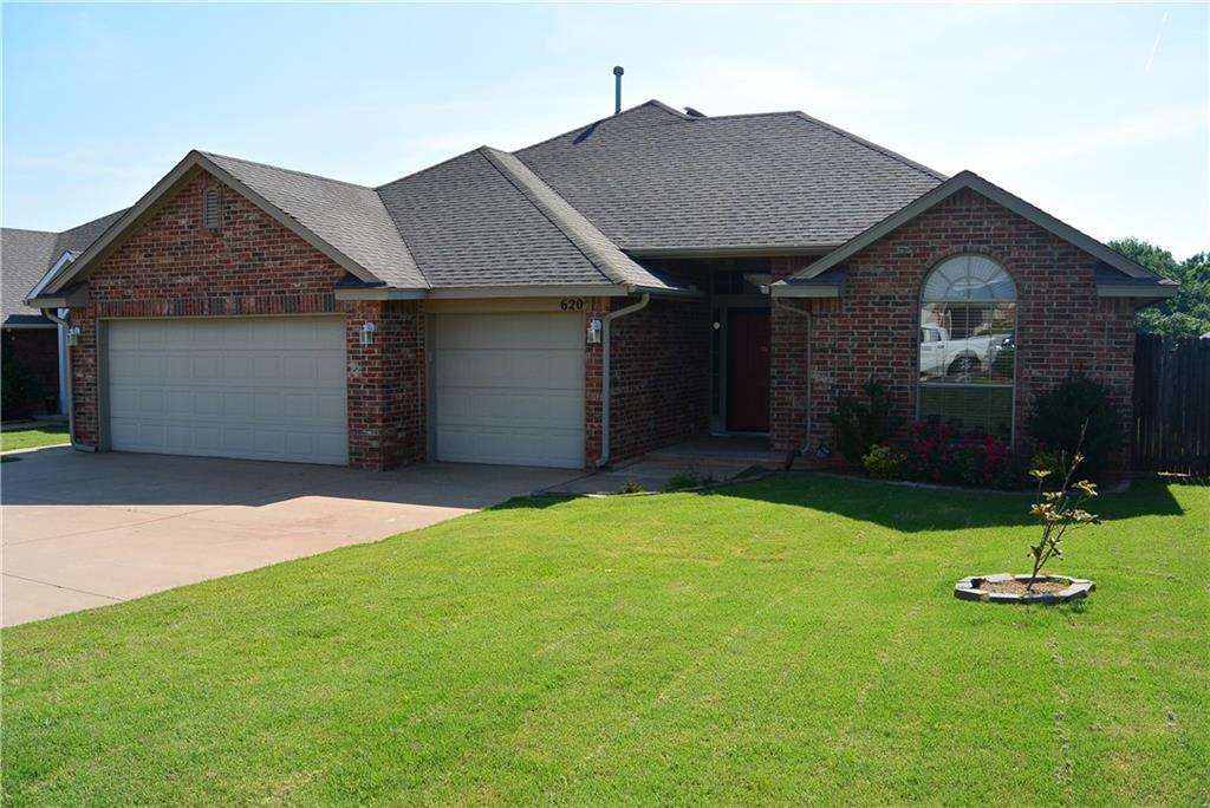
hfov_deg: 58.7
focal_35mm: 32
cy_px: 404
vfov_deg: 41.2
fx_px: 1076
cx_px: 605
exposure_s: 1/800
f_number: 5
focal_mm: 12
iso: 100
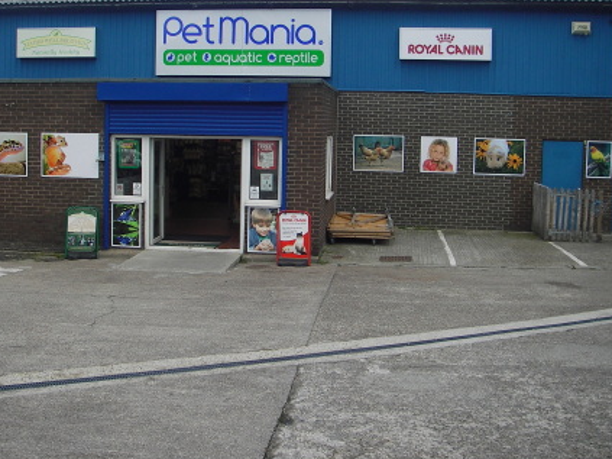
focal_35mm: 46
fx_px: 813
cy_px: 185
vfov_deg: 31.4
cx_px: 276
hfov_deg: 41.2
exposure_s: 1/100
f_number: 3.3
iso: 50
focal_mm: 6.3
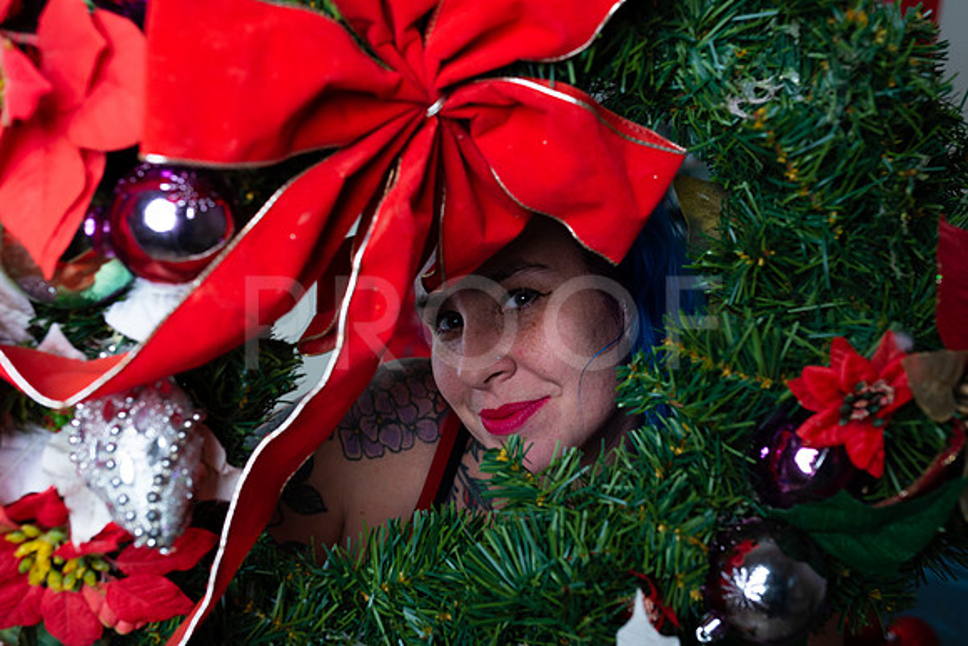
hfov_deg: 54.4
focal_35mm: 35
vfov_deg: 37.9
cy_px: 323
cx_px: 484
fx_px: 941
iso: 400
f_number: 5
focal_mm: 35
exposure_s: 1/640
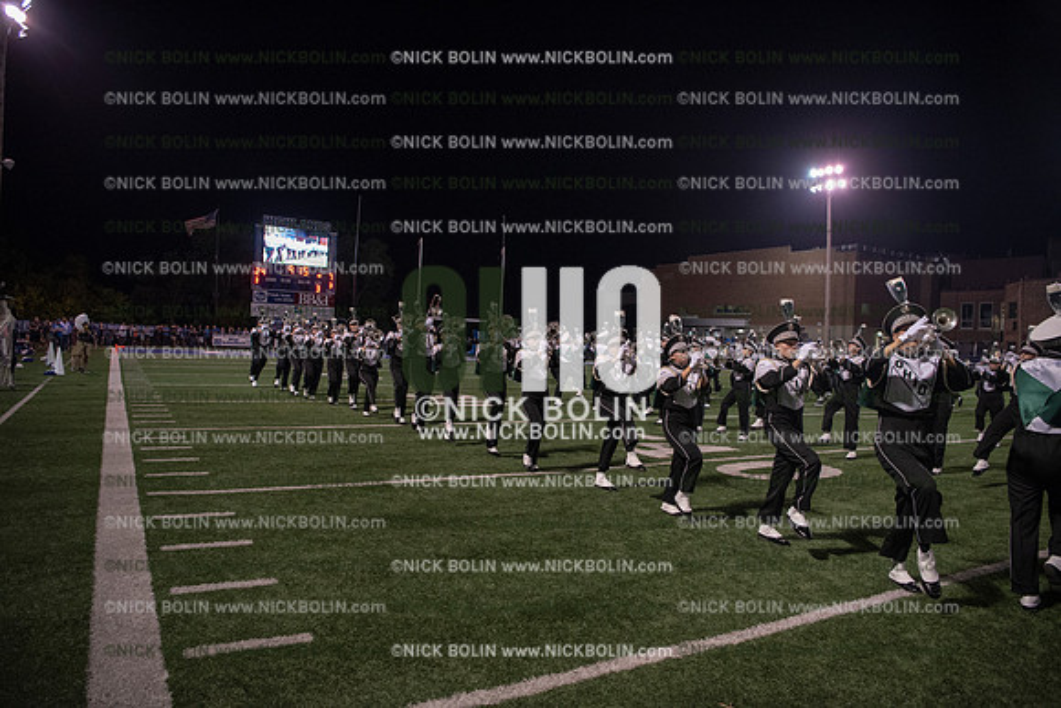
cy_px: 354
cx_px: 530
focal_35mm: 24
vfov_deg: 53.2
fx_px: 707
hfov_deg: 73.7
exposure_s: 1/500
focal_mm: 24
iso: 3200
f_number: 3.2
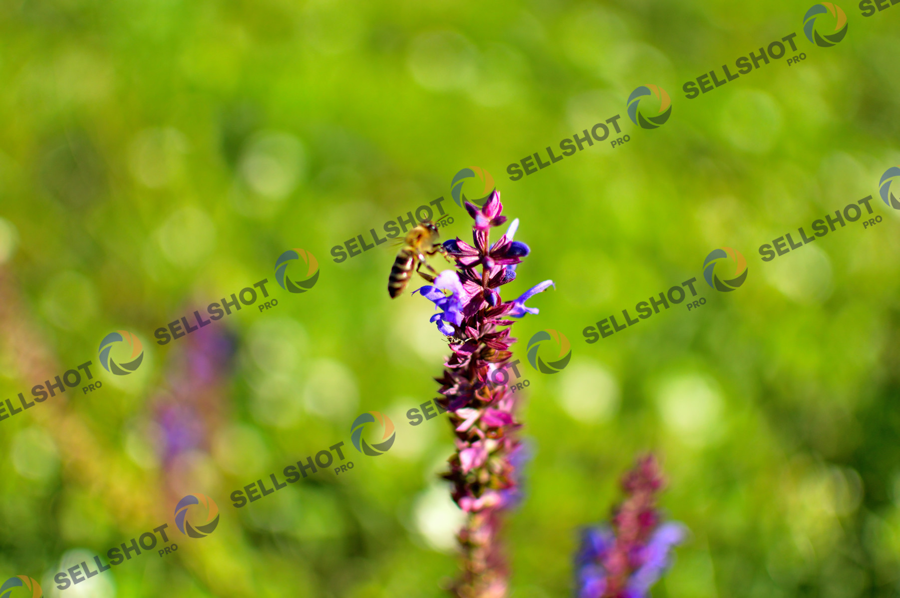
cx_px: 450
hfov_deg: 37.9
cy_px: 299
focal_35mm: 52
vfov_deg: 25.7
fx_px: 1311
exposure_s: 1/3200
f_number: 1.8
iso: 200
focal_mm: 35
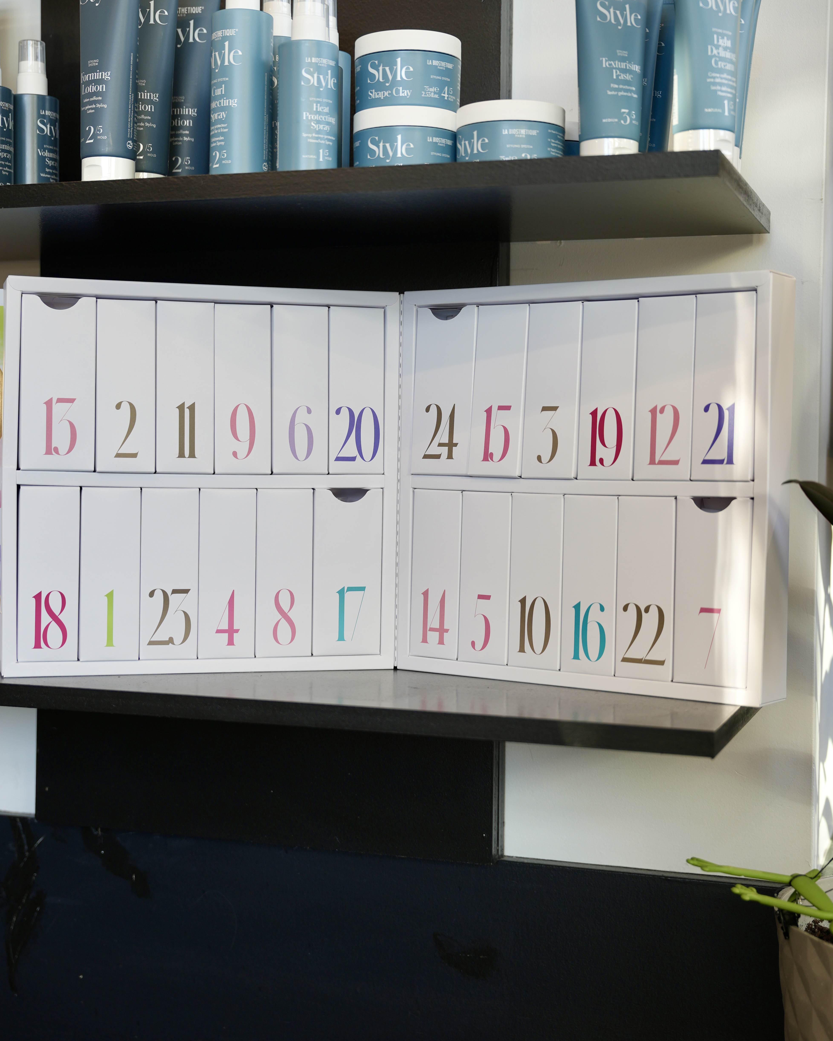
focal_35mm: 54
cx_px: 369
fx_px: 1668
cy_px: 478
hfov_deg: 28.0
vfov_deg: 34.6
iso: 100
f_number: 2.8
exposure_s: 1/80
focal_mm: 40.1
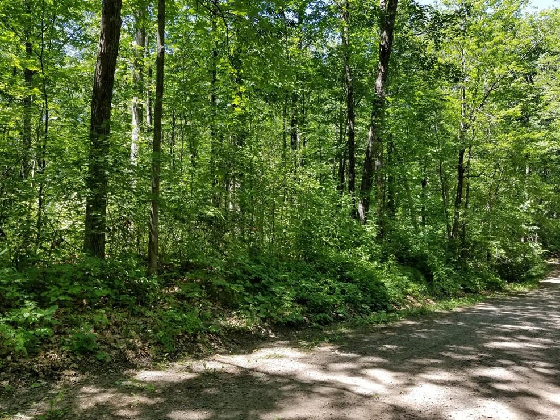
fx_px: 437
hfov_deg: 65.3
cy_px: 211
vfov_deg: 51.4
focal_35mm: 27
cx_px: 270
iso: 50
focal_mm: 4.25
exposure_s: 1/314
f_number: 1.7
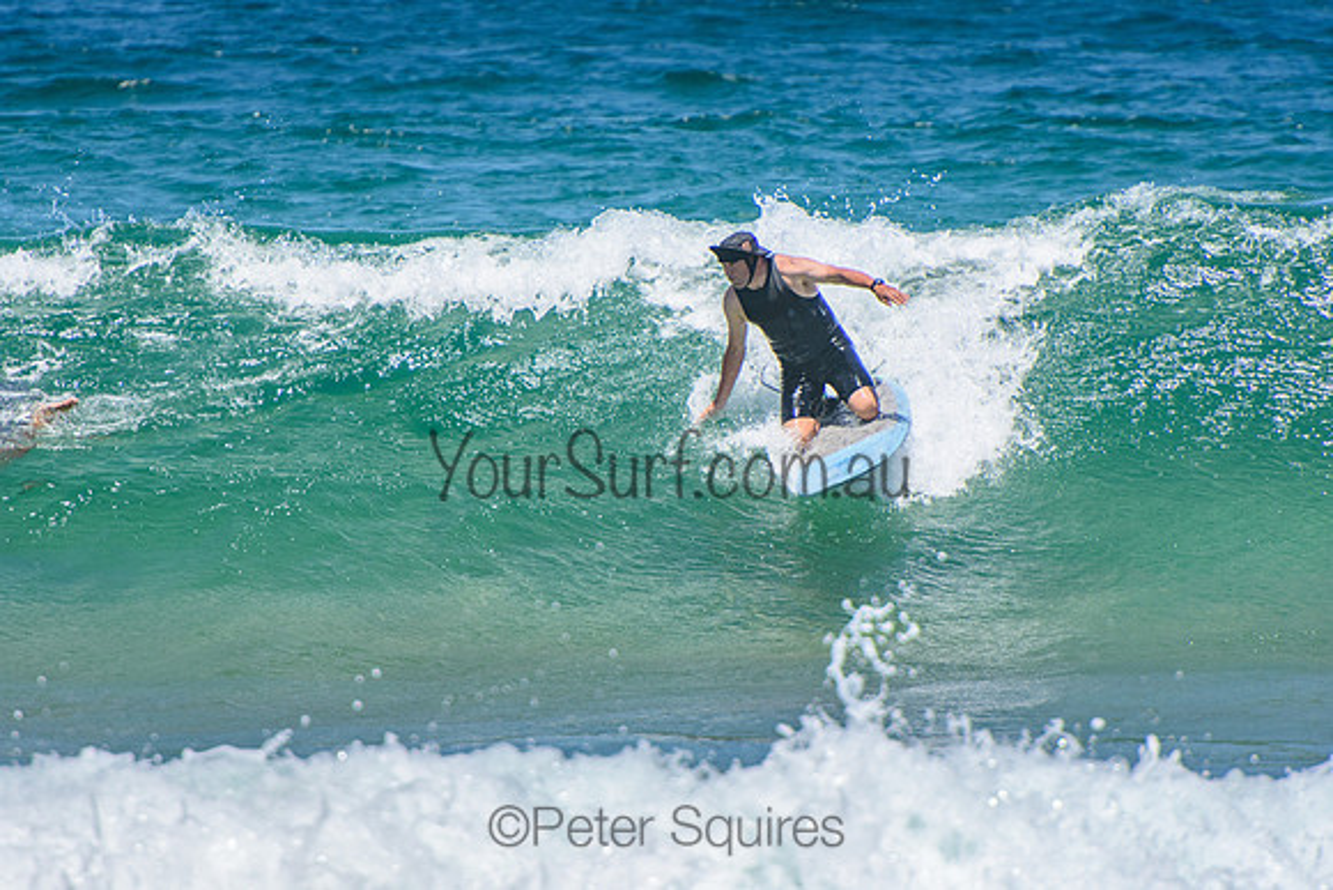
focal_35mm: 600
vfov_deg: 2.3
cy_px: 445
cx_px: 666
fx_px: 22221
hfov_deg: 3.4
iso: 360
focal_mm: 400
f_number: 5.6
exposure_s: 1/2000
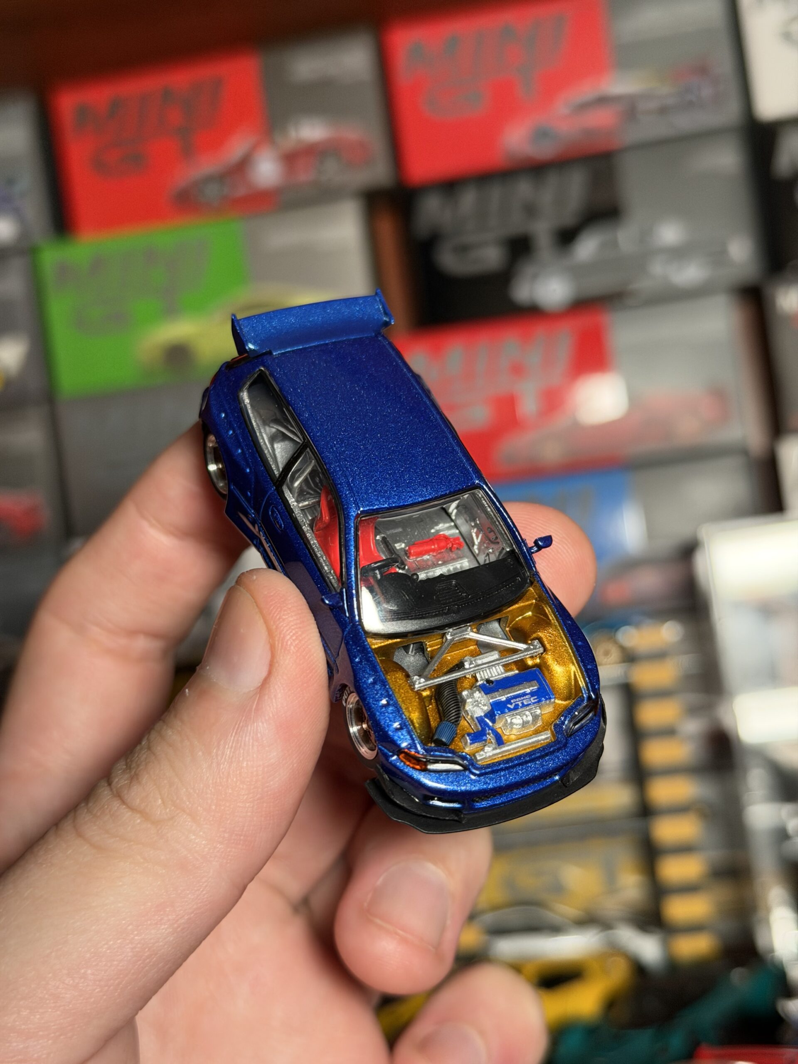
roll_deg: +8.0
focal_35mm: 48
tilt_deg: +4.1
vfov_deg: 39.7
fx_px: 1475
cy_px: 532
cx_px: 399
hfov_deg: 30.3
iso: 320
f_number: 1.78
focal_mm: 6.76
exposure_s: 1/40
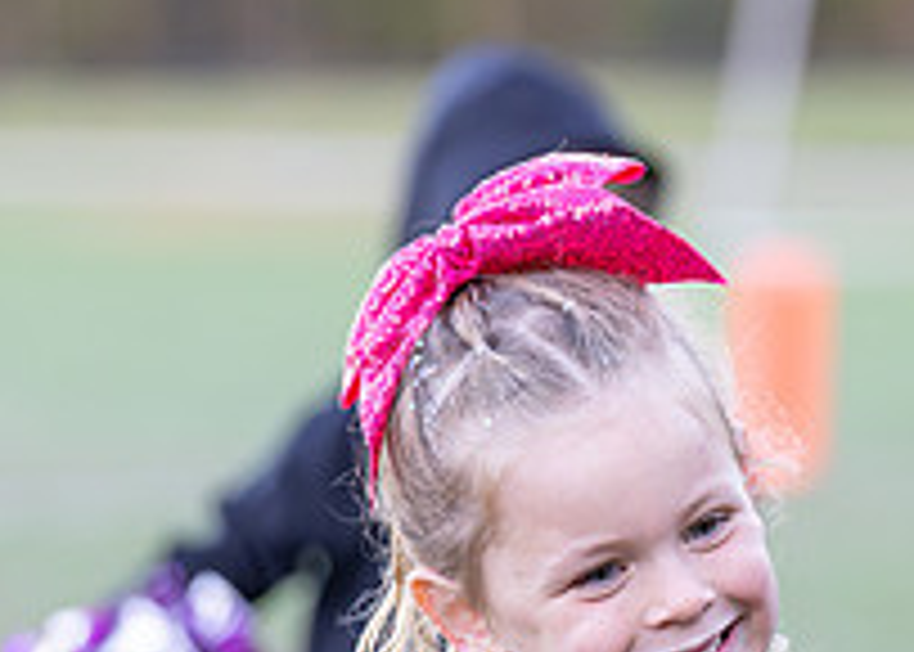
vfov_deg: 3.3
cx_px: 829
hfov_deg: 4.6
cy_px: 737
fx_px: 11344
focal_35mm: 437
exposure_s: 1/1600
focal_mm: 122
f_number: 2.8
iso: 1600
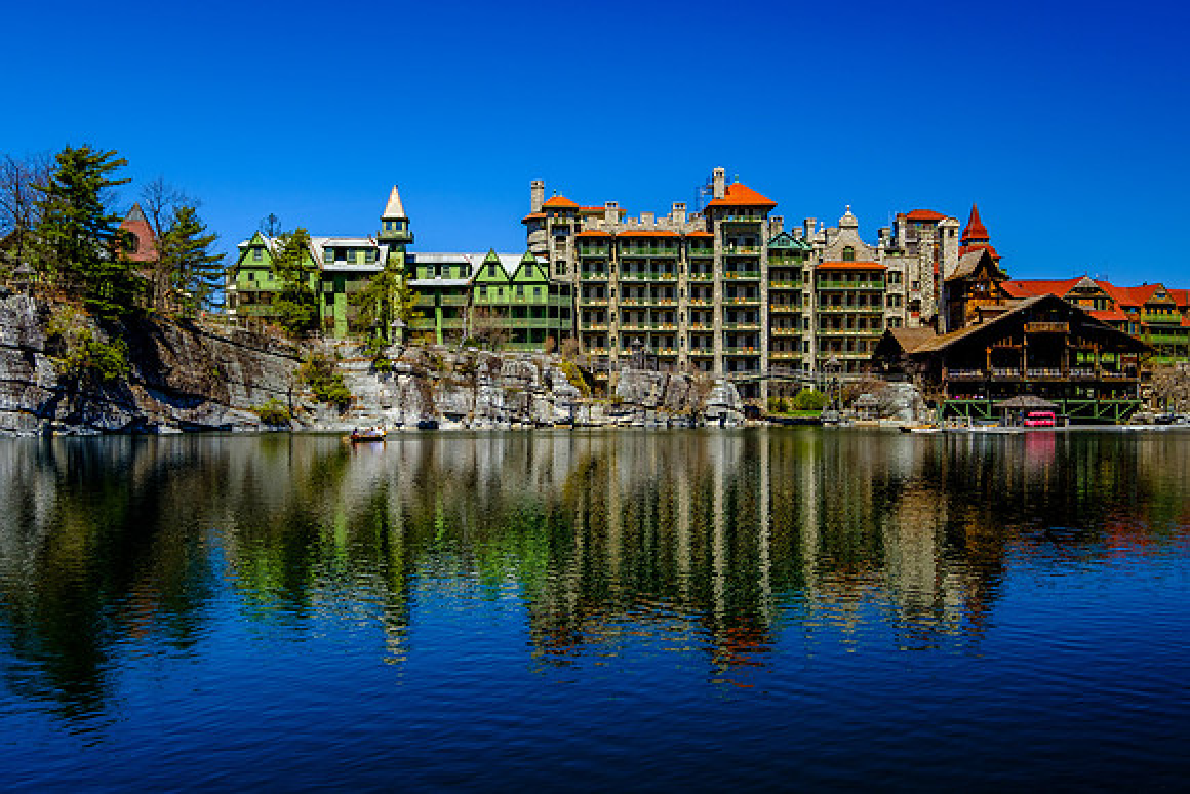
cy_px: 397
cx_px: 595
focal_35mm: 36
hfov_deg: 53.1
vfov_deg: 36.9
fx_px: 1190
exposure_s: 1/200
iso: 200
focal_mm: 24
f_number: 8
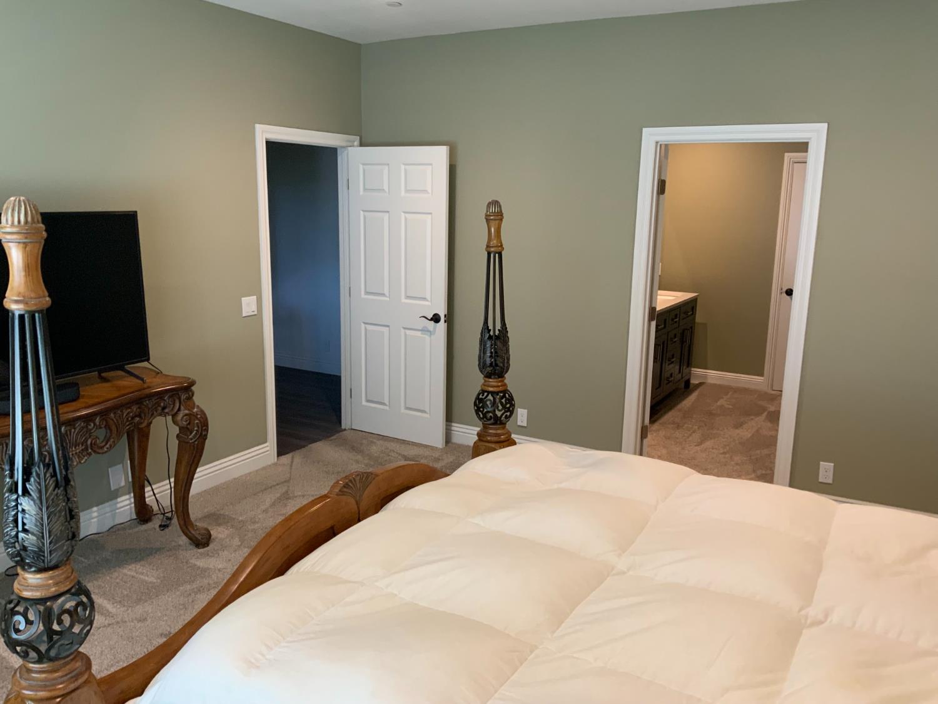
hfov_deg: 61.7
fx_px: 786
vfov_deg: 48.2
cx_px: 469
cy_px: 352
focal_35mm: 29
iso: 100
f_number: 1.8
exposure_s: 1/60
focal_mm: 3
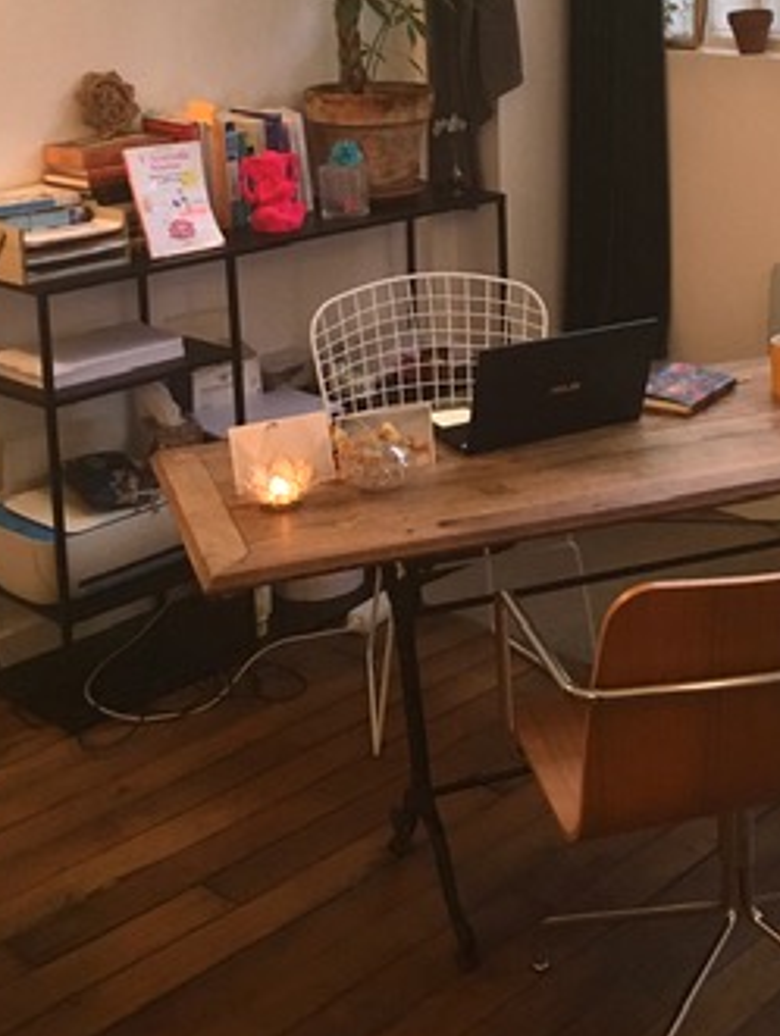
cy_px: 113
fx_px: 1679
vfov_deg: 32.7
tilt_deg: -8.1
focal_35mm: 56
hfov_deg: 25.8
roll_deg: +1.4
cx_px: 608
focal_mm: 4.15
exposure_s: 1/33
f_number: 2.2
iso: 200
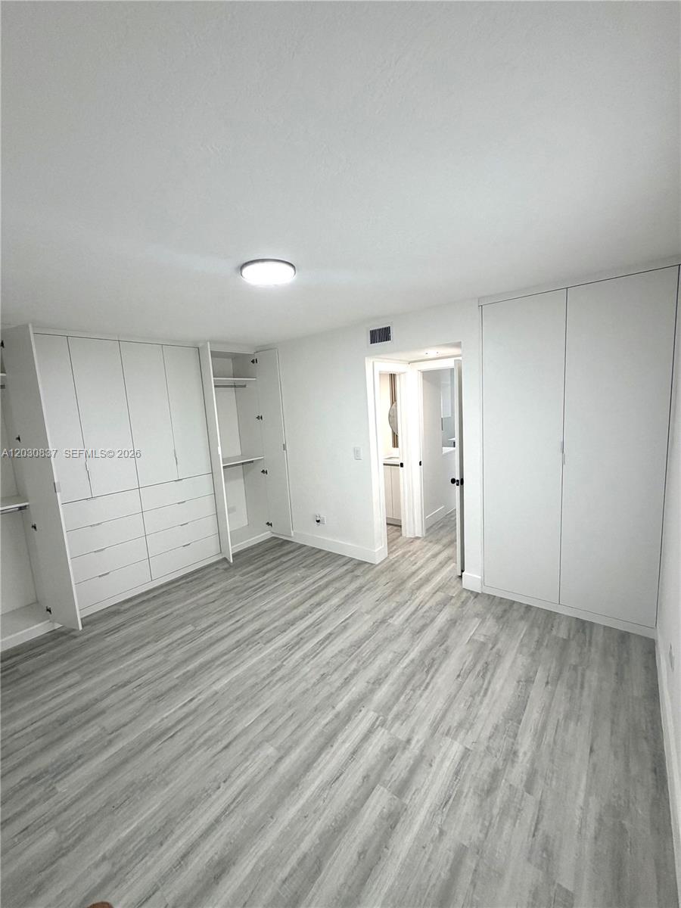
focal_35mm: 14
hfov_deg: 85.7
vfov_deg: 102.1
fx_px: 367
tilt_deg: -7.8
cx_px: 340
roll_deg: +4.3
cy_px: 454
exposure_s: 1/121
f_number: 2.2
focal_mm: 2.22
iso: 200
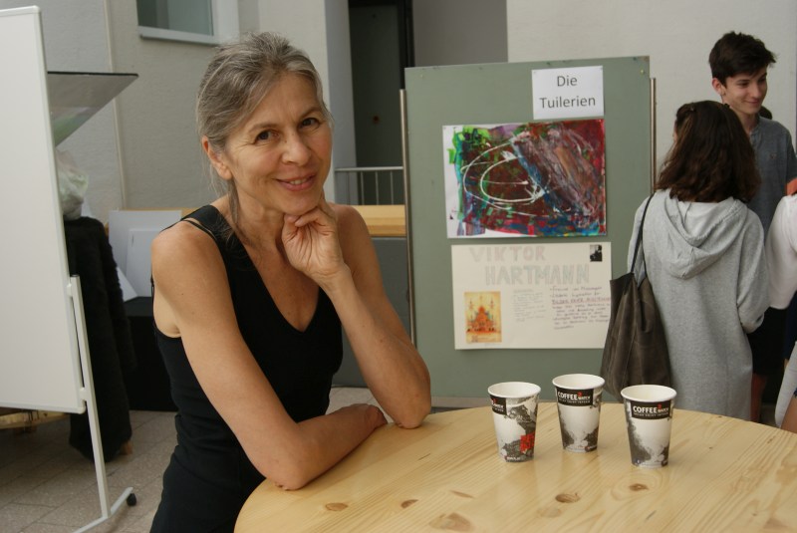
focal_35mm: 42
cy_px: 266
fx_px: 931
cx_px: 398
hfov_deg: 46.4
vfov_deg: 32.0
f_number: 5.6
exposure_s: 1/60
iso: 100
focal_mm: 28
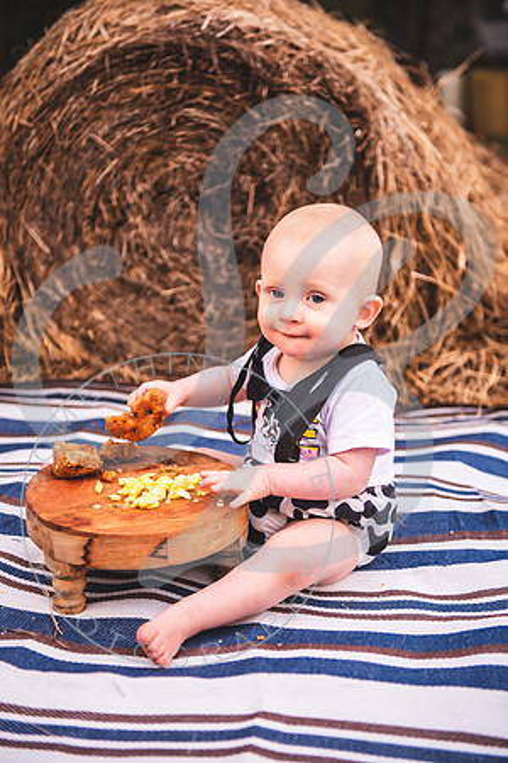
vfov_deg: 35.6
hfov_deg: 24.2
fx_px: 1185
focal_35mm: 56
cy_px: 382
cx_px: 254
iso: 200
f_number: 2.8
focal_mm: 56
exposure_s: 1/320
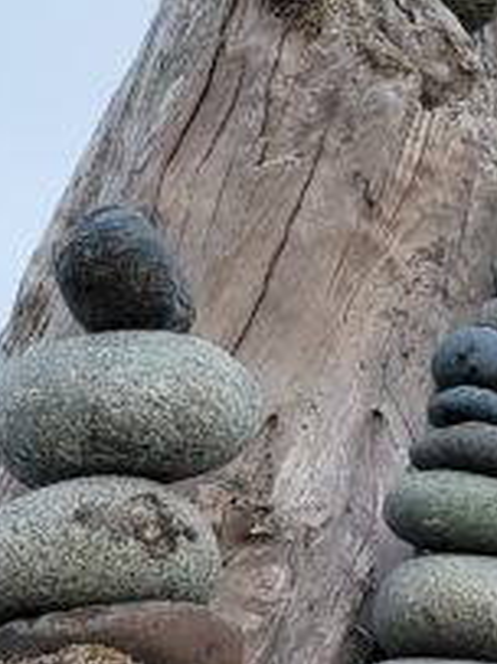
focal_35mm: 131
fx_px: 2510
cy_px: 1066
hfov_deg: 11.0
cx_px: 664
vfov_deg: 13.9
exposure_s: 1/771
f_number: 1.8
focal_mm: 5.4
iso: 50
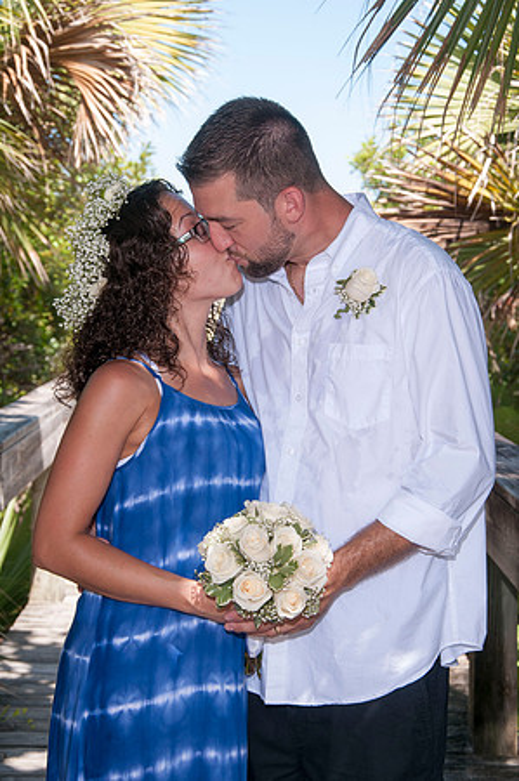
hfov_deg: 17.5
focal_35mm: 78
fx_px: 1691
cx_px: 260
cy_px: 390
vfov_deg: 26.0
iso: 100
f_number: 7.1
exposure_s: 1/250
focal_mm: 52
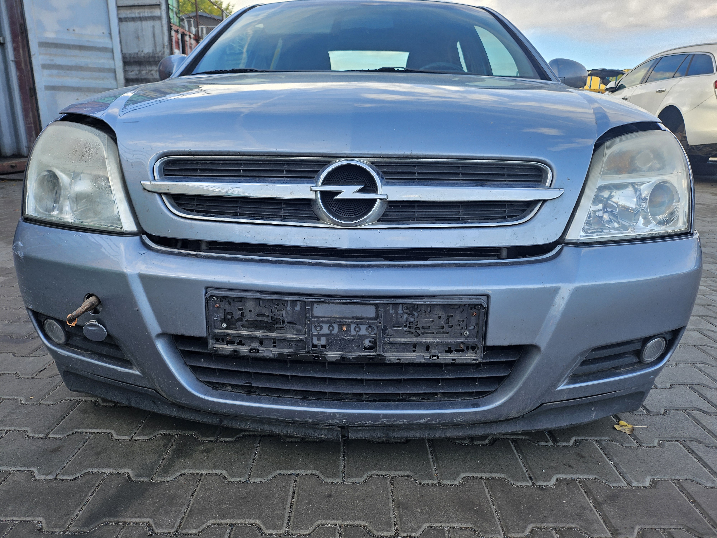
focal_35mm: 24
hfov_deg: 71.6
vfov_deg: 56.8
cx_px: 358
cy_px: 269
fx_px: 497
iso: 50
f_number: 1.8
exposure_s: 1/596
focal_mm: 5
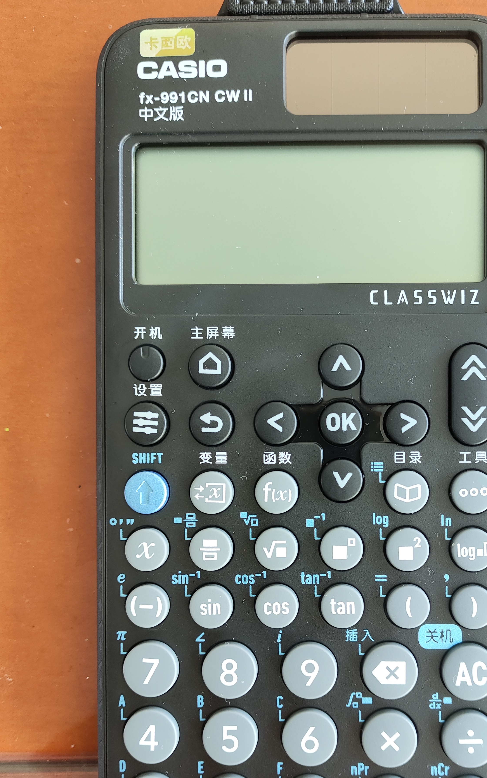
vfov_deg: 57.8
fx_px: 701
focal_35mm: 33
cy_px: 456
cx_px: 326
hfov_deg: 37.9
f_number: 1.8
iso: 229
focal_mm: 4.68
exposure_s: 1/33.3
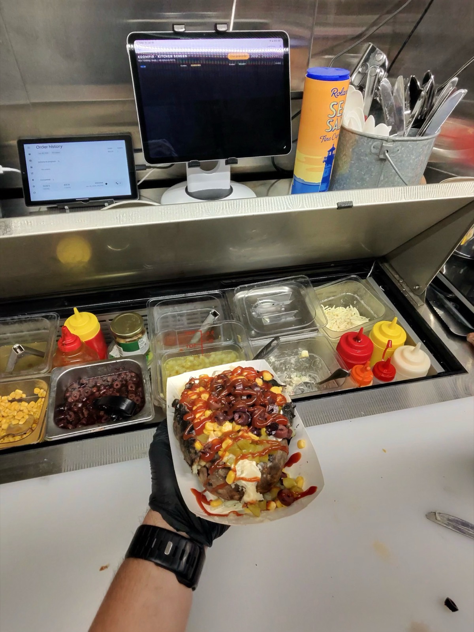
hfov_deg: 89.9
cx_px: 237
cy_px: 316
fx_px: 237
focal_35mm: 13
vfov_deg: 106.2
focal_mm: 2.24
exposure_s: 1/59.9
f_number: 2.2
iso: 297
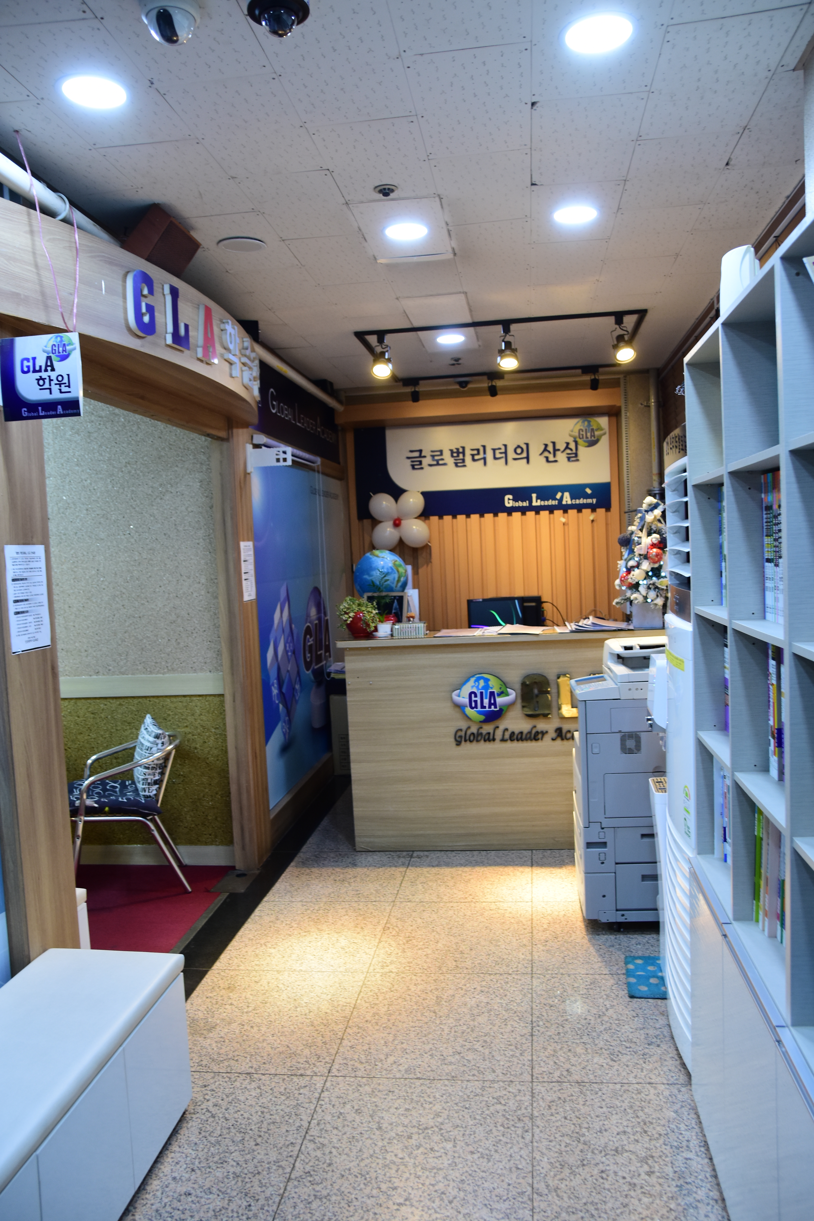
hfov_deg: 50.4
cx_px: 407
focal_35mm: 26
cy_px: 610
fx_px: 865
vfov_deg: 70.4
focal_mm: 17
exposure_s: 1/50
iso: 640
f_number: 3.5
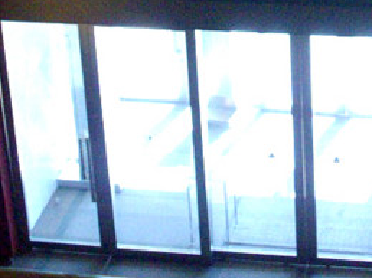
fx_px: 1310
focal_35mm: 122
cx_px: 335
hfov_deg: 16.0
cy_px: -122
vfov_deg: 11.7
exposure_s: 1/30
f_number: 2.8
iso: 400
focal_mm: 6.2
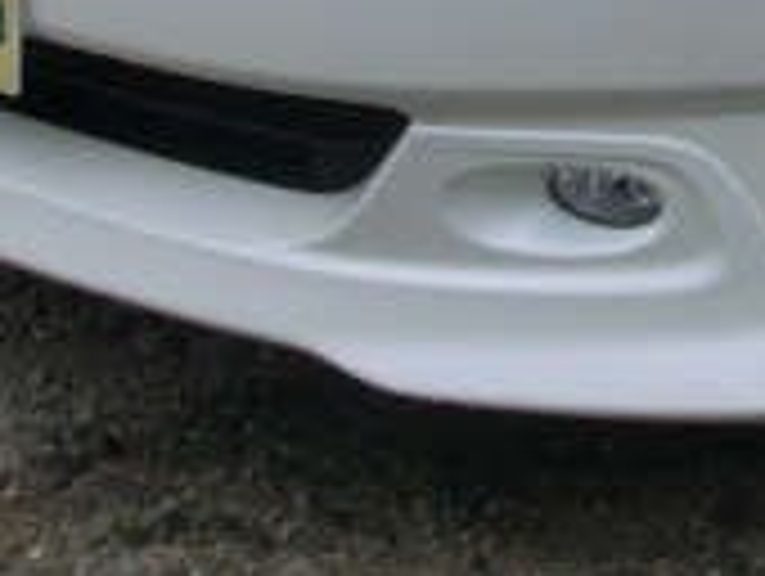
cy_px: -378
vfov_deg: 9.1
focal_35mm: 158
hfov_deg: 12.3
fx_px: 3497
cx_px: 864
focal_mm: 7.38
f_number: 4
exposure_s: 1/60
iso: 100
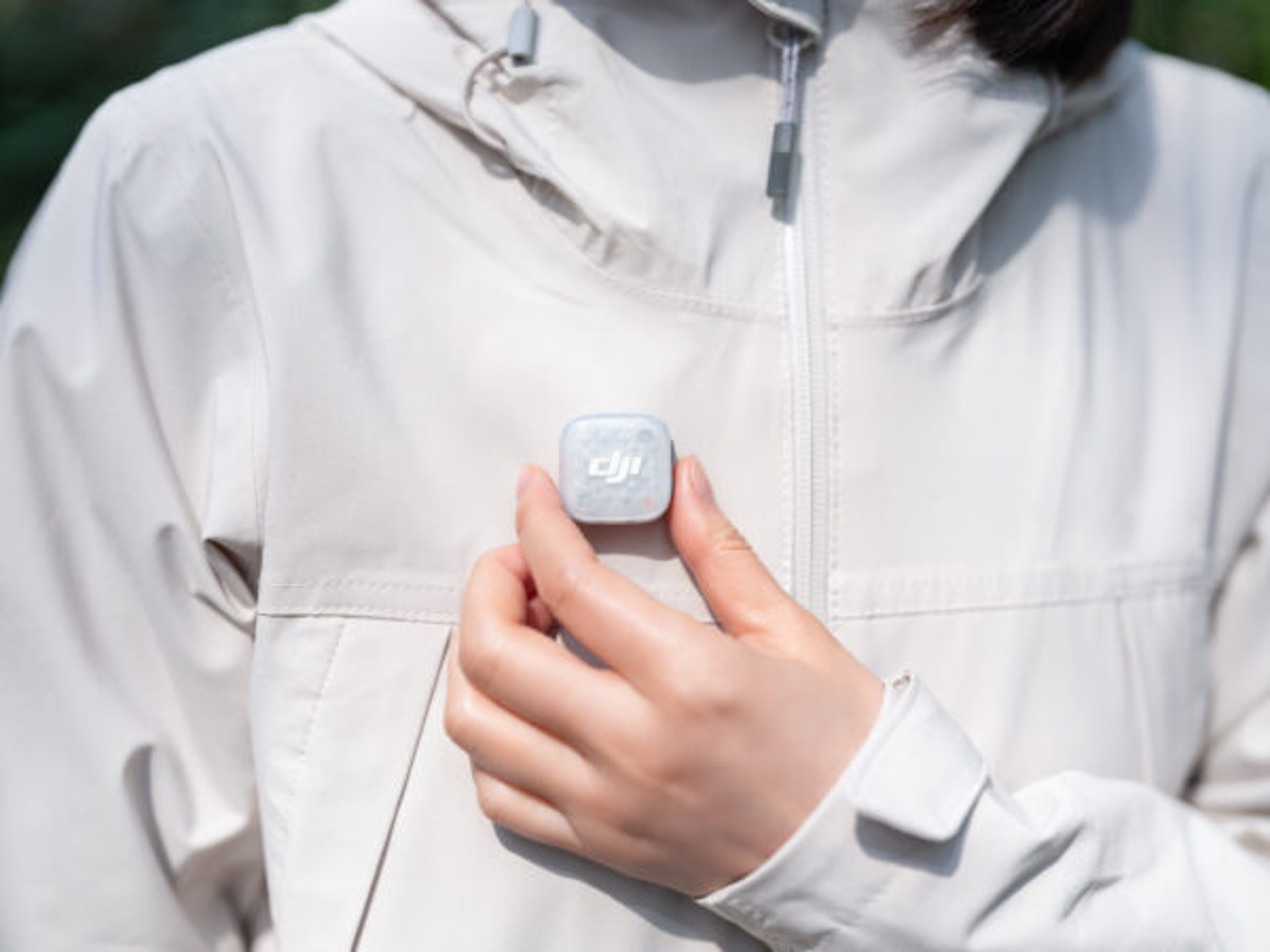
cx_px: 635
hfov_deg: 42.9
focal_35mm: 44
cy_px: 476
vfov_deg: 32.9
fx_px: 1614
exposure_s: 1/1000
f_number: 2.2
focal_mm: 55
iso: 80
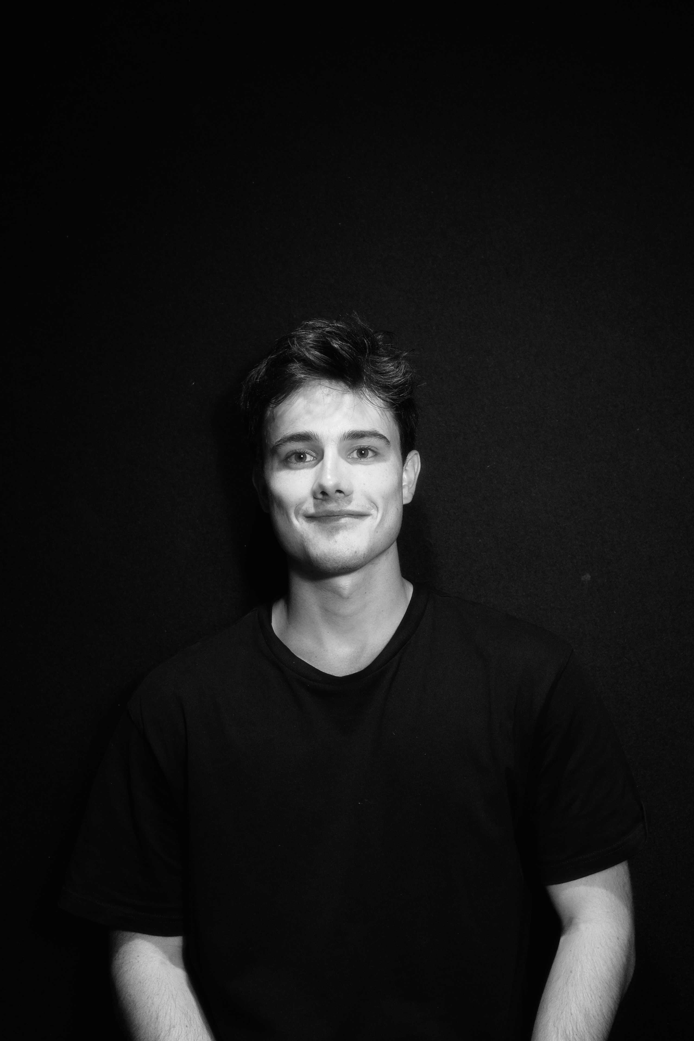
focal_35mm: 28
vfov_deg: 65.5
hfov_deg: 46.4
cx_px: 347
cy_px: 520
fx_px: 810
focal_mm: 18.3
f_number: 2.8
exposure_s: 1/80
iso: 500
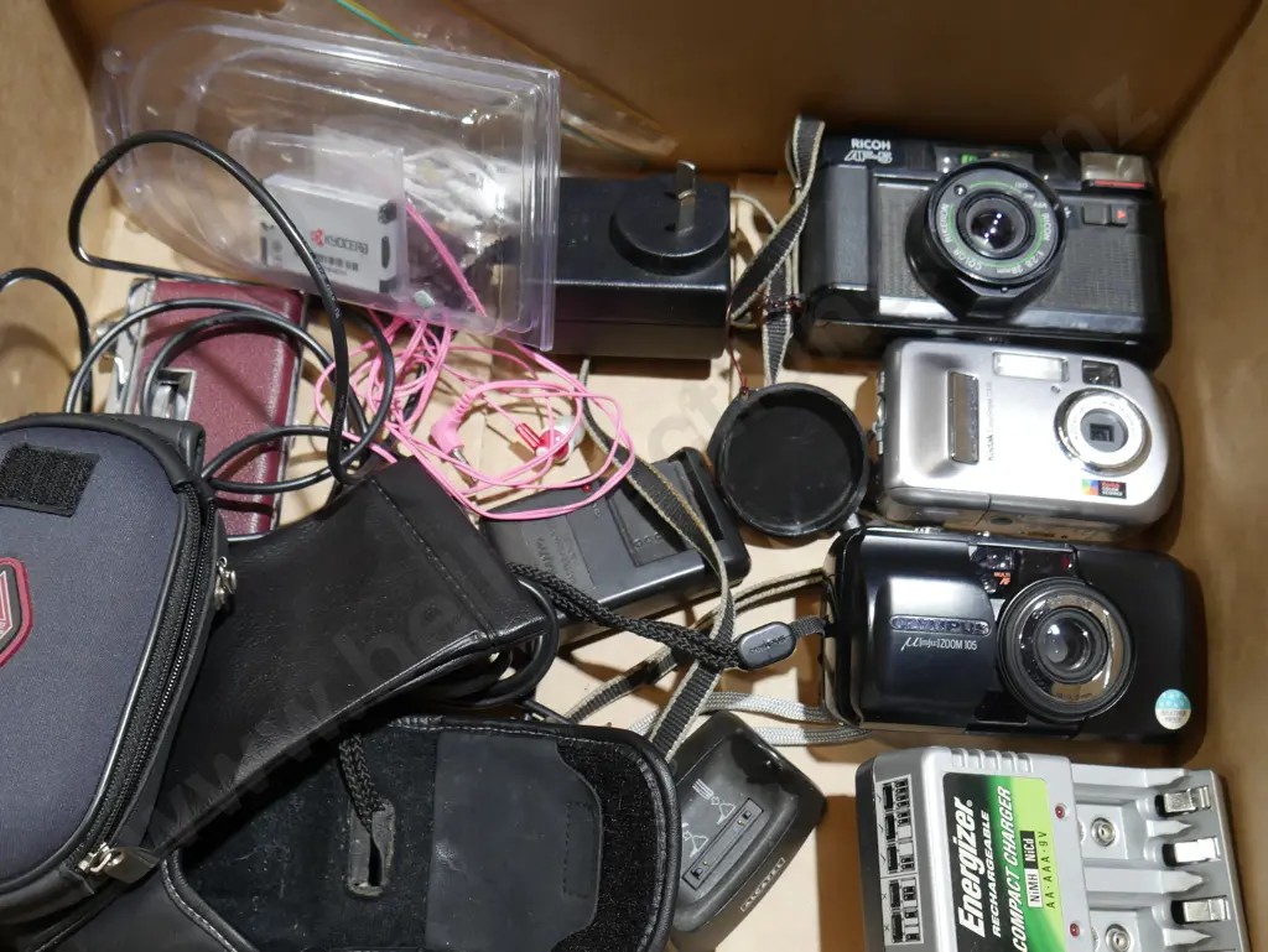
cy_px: 476
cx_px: 634
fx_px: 1246
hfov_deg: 53.9
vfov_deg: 41.8
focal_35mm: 34
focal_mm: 17
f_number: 5
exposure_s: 1/60
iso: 640
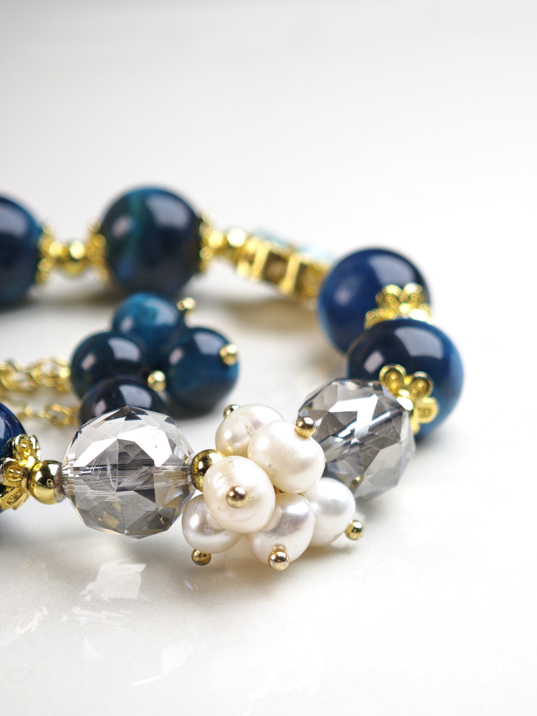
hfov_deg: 15.4
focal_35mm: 96
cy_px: 358
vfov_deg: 20.4
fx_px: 1986
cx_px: 268
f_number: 1.8
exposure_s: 1/271
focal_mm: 11.5
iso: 50
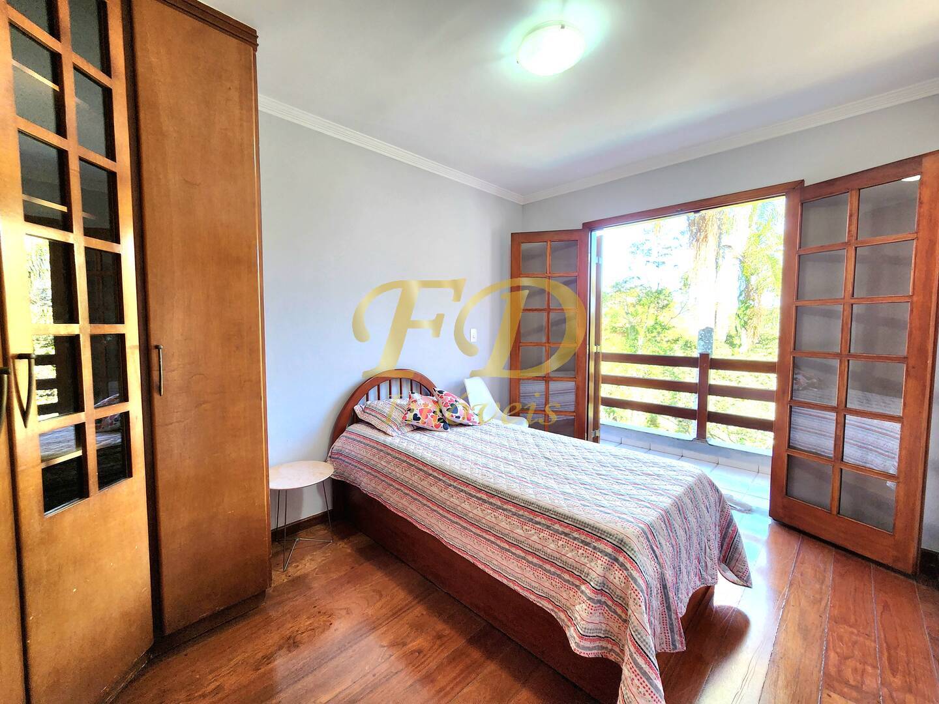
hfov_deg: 106.2
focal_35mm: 13
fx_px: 353
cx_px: 470
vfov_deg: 89.9
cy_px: 352
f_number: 2.2
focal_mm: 2.2
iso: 125
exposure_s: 1/60.2
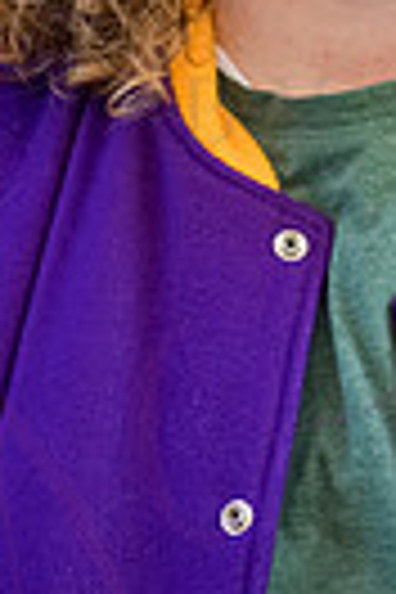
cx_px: 320
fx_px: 8711
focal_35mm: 528
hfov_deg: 2.6
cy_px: 104
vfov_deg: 3.9
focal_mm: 155
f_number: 4.5
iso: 640
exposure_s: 1/400
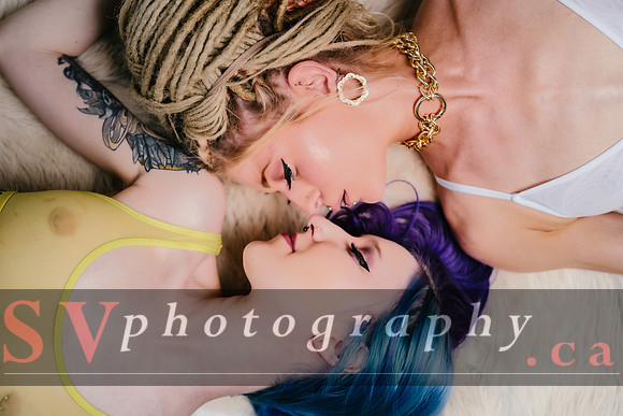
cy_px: 194
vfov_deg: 25.5
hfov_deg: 37.5
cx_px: 312
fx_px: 918
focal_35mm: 53
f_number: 4
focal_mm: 64
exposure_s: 1/125
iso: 100
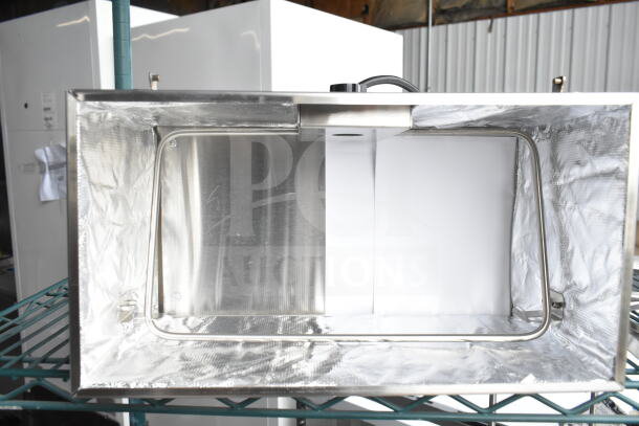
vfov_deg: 43.6
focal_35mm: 30
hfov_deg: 61.9
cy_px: 213
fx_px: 533
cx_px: 320
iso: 1600
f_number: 7.1
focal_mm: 20
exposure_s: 1/200
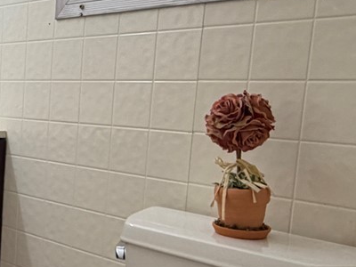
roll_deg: -2.4
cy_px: 172
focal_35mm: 56
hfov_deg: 31.5
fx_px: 576
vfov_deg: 26.0
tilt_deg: -6.5
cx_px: -6
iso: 200
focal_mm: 2.22
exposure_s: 1/120
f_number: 2.2
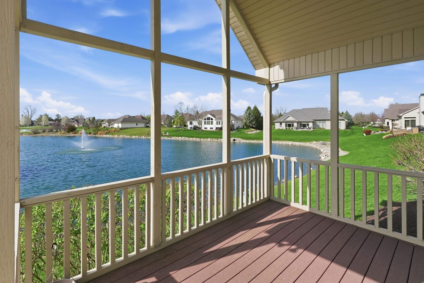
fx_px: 200
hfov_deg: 93.1
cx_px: 197
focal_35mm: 17
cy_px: 127
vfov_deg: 70.3
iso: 400
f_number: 10
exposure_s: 1/800
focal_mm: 10
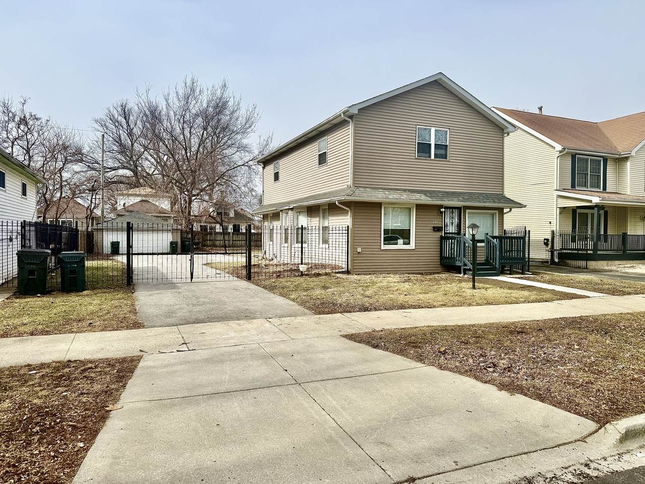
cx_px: 322
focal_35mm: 24
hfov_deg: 71.6
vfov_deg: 56.8
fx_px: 447
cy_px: 242
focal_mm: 6.76
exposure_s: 1/6711
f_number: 1.78
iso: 80
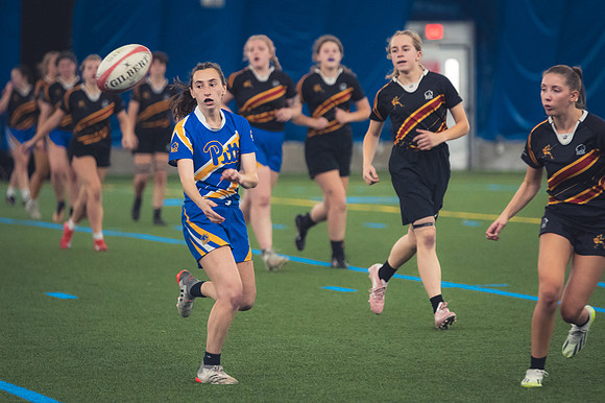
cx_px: 302
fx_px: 4652
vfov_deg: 5.0
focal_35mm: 277
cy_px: 202
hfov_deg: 7.4
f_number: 2.8
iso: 3600
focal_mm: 185
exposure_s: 1/320
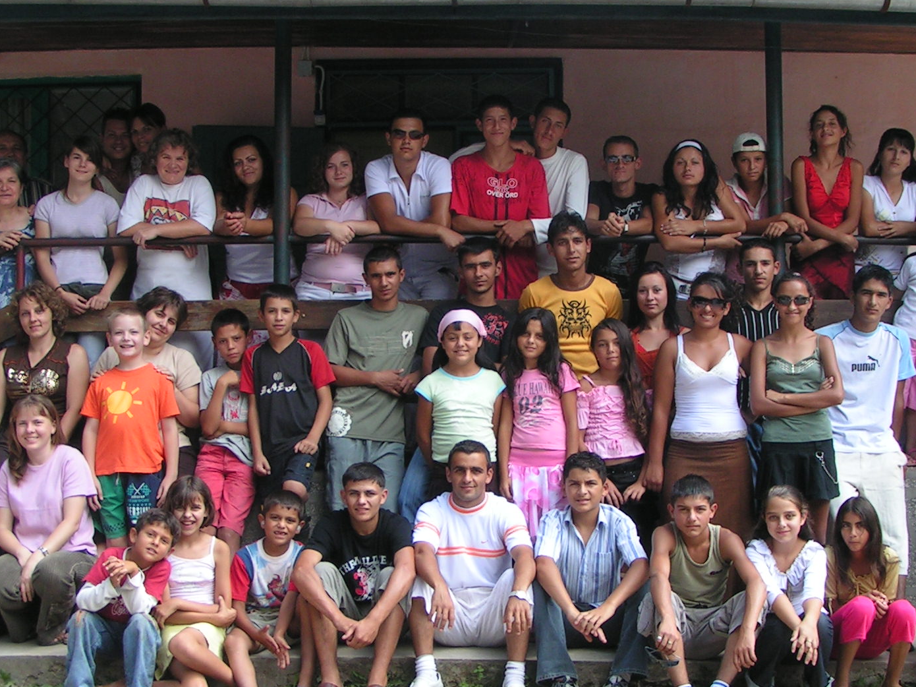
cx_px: 482
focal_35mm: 56
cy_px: 397
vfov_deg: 26.1
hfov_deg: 34.3
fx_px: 1482
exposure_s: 1/60
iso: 50
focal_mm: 5.8
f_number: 5.6
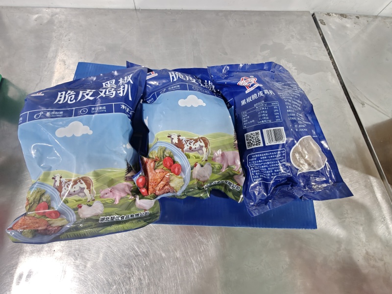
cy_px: 147
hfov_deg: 98.2
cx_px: 196
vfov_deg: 81.7
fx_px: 170
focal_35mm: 15
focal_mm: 2.3
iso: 640
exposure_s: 1/22
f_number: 2
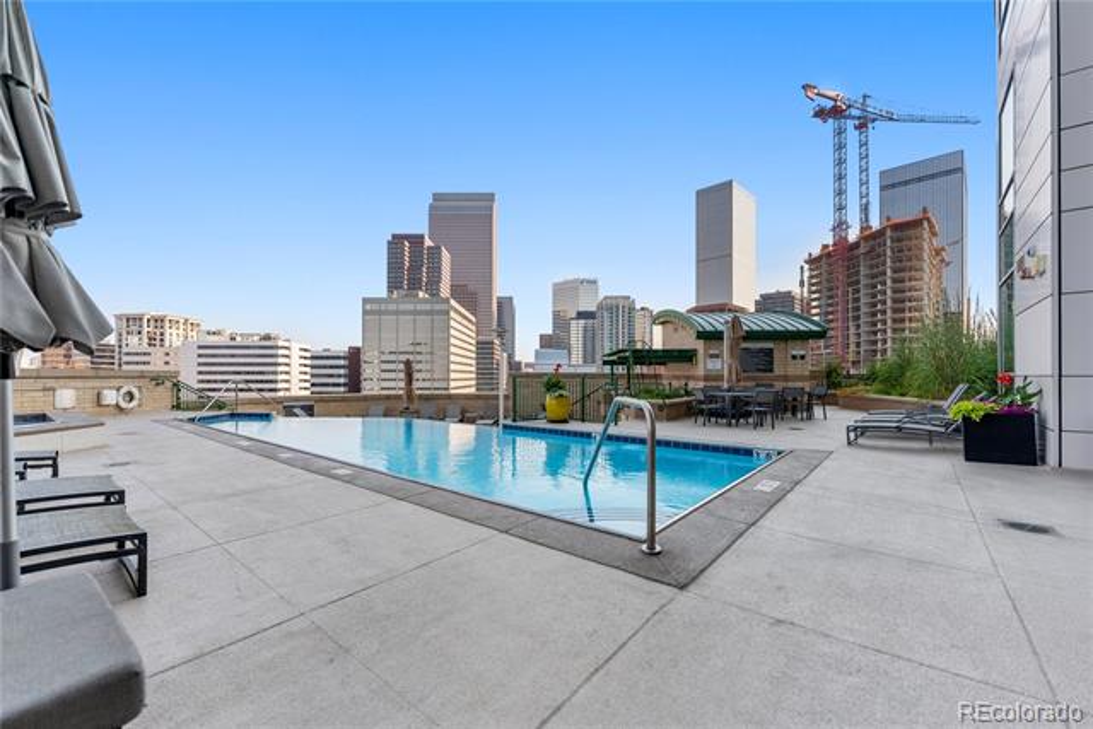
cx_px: 546
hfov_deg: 104.2
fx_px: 425
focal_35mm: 14
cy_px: 364
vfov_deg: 81.2
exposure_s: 1/2500
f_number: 2.8
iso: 125
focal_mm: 14
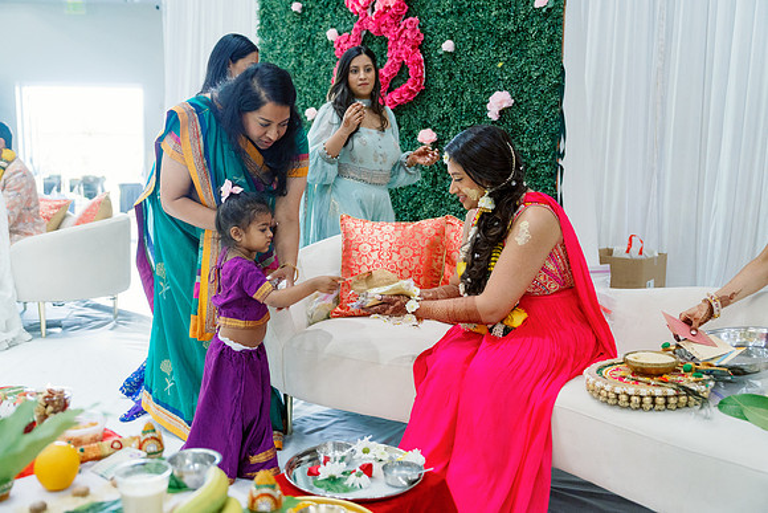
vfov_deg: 36.4
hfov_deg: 52.4
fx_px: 780
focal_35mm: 37
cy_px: 256
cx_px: 384
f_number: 2.8
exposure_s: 1/250
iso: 2500
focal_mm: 35
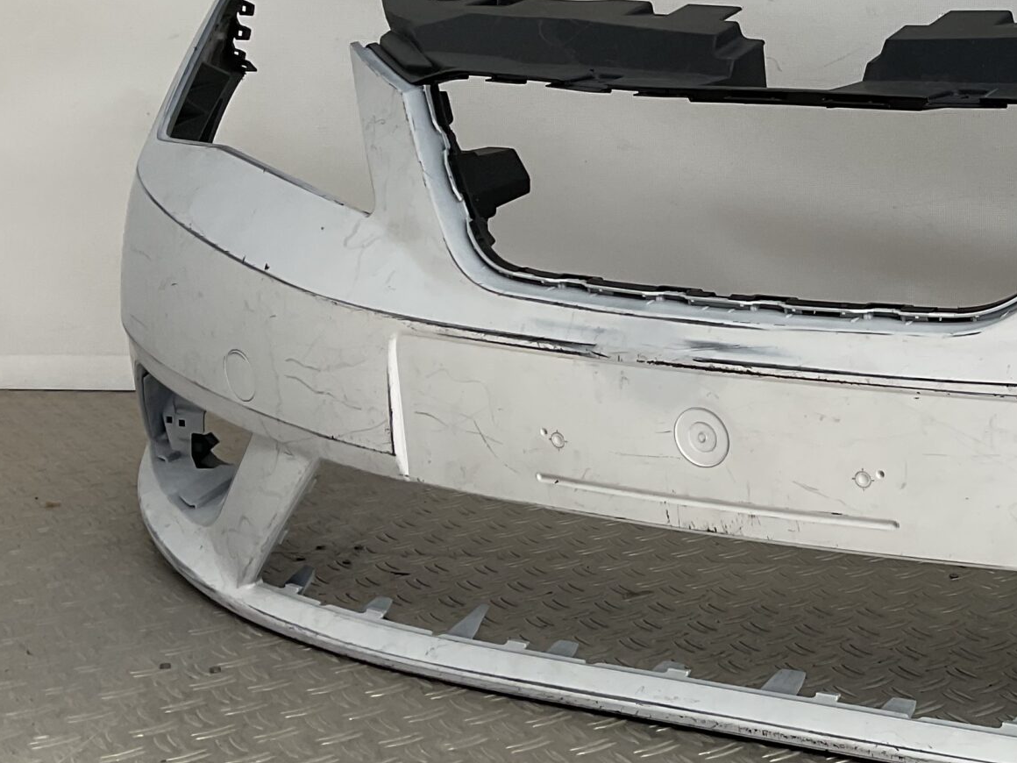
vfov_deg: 22.7
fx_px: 1880
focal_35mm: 64
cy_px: 188
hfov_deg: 28.3
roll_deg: -2.2
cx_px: 1028
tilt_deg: -7.3
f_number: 1.8
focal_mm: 3
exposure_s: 1/514
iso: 16
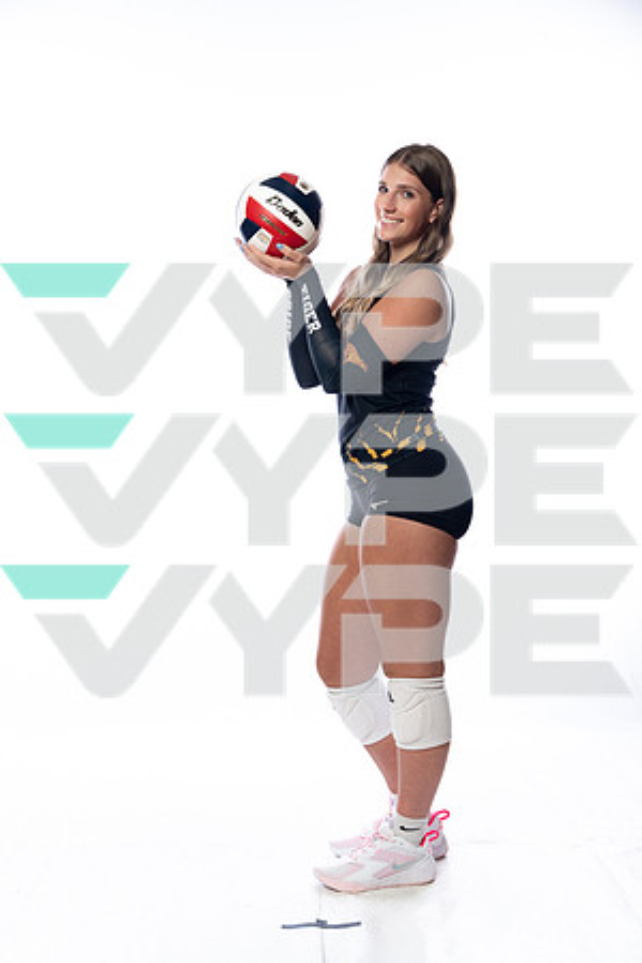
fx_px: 1337
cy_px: 482
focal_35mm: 50
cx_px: 321
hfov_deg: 27.0
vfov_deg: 39.6
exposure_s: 1/250
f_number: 5.6
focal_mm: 50
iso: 640
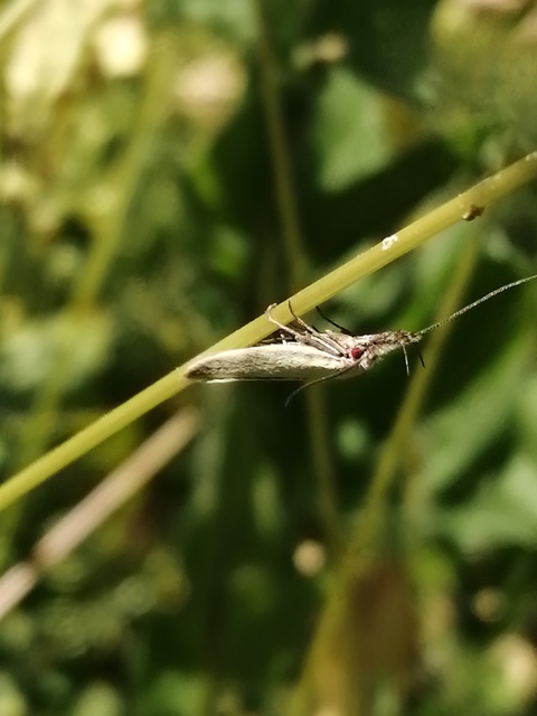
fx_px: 2151
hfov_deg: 14.2
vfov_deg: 18.9
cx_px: 268
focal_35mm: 104
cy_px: 358
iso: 50
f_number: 1.8
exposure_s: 1/1227
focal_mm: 3.46
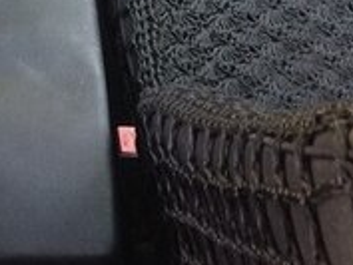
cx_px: 18
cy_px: -222
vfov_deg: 12.5
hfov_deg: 17.8
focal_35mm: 108
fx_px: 1102
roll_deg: -0.9
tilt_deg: -32.1
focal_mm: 4.15
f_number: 2.2
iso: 50
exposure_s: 1/33
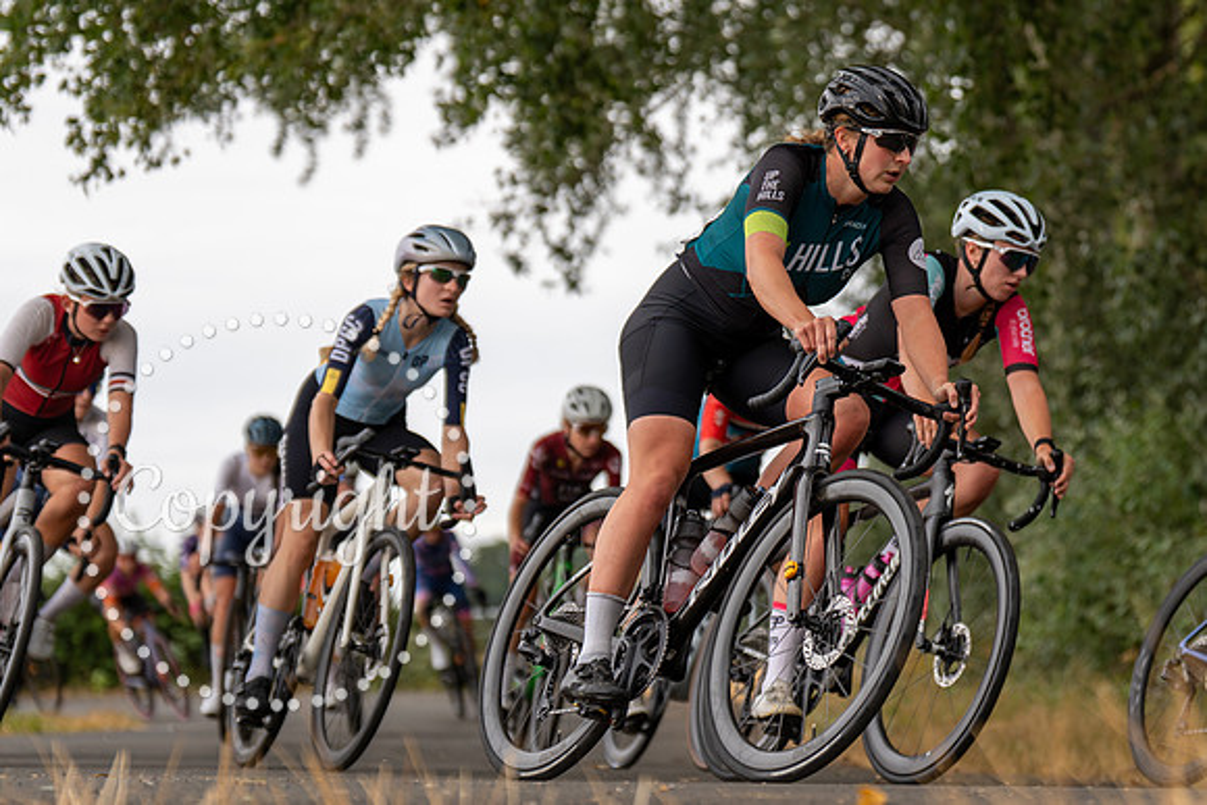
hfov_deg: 13.4
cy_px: 337
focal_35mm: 153
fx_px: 5142
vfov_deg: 9.0
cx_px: 835
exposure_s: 1/1000
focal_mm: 100
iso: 400
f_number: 2.8
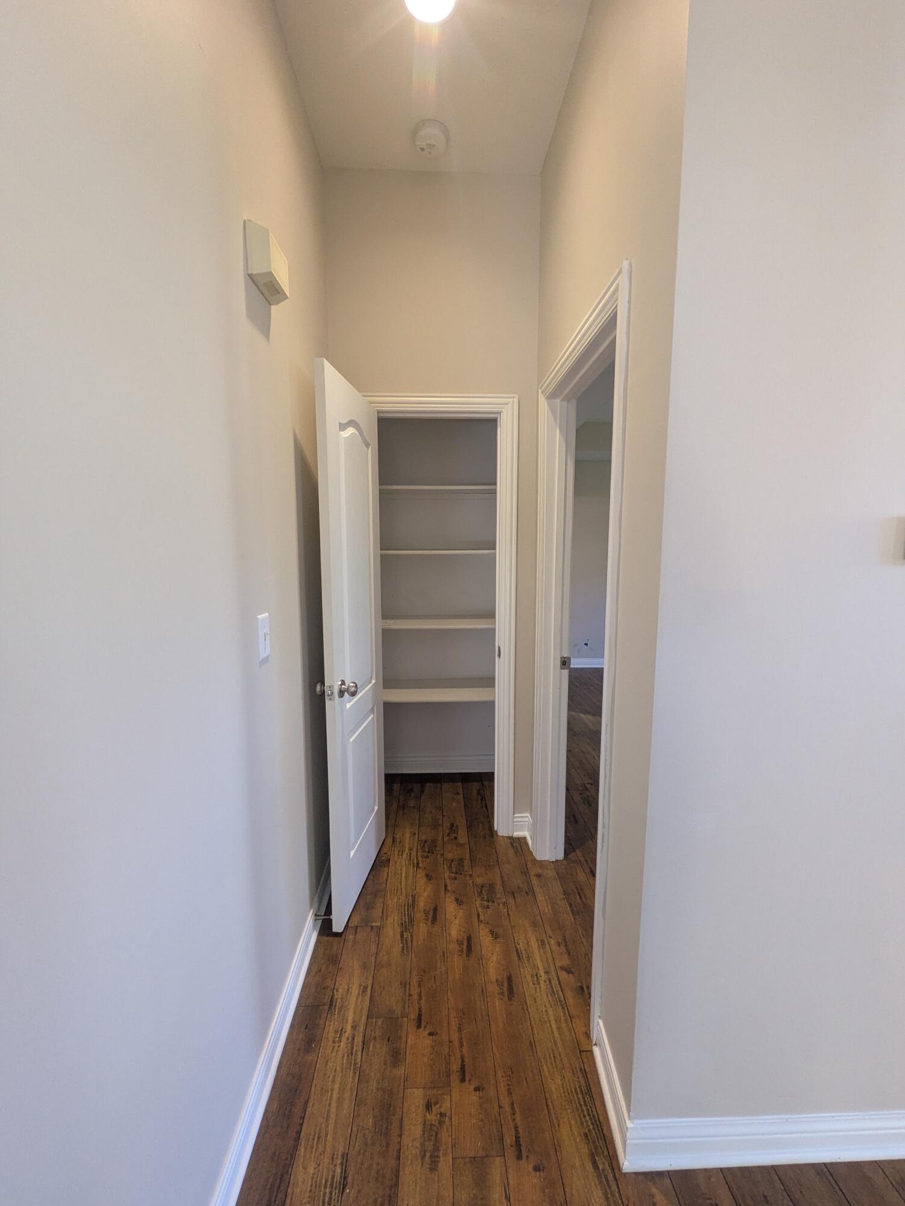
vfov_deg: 102.0
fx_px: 488
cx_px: 452
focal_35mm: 14
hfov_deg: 85.7
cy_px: 603
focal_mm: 1.83
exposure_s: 1/30
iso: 122
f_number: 2.2
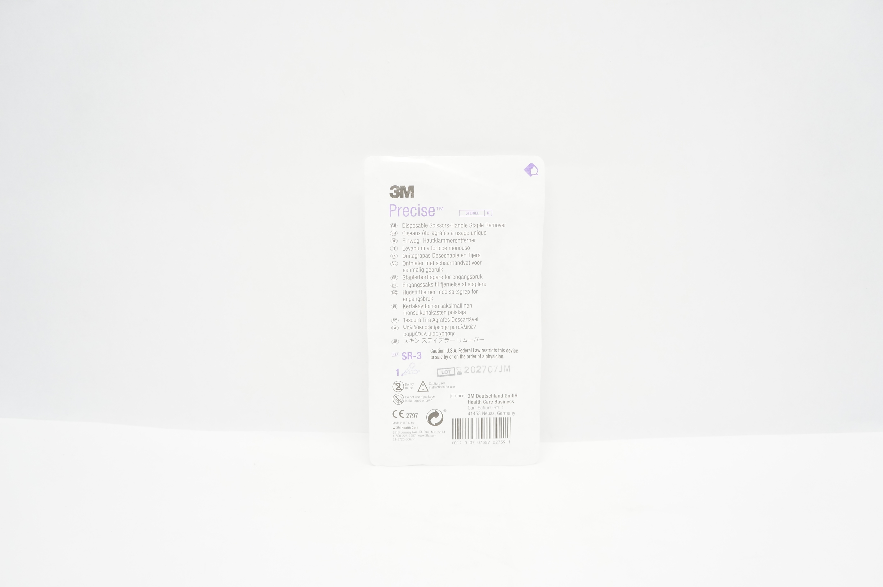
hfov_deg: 67.4
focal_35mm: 27
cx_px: 442
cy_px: 294
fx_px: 662
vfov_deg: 47.8
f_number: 5.6
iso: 800
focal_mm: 18
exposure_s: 1/60
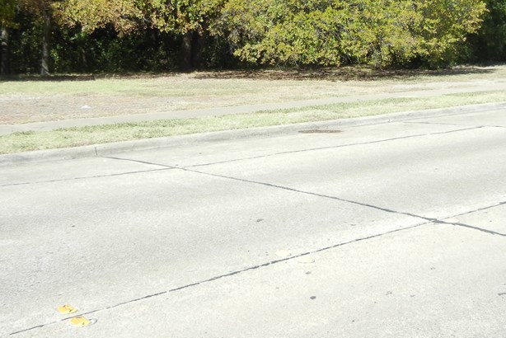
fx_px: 731
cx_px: 302
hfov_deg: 38.0
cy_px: 73
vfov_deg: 25.6
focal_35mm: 52
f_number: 3.5
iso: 160
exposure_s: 1/718
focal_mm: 5.4
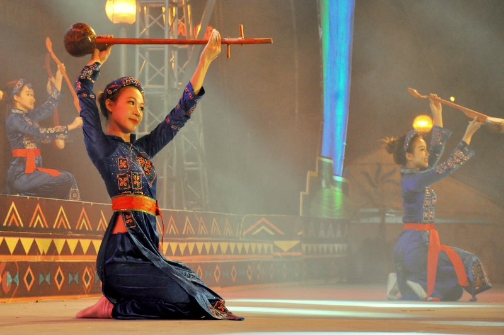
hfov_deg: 13.1
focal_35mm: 158
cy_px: 168
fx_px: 2203
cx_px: 252
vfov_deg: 8.7
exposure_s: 1/160
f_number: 5.6
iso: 3200
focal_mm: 105
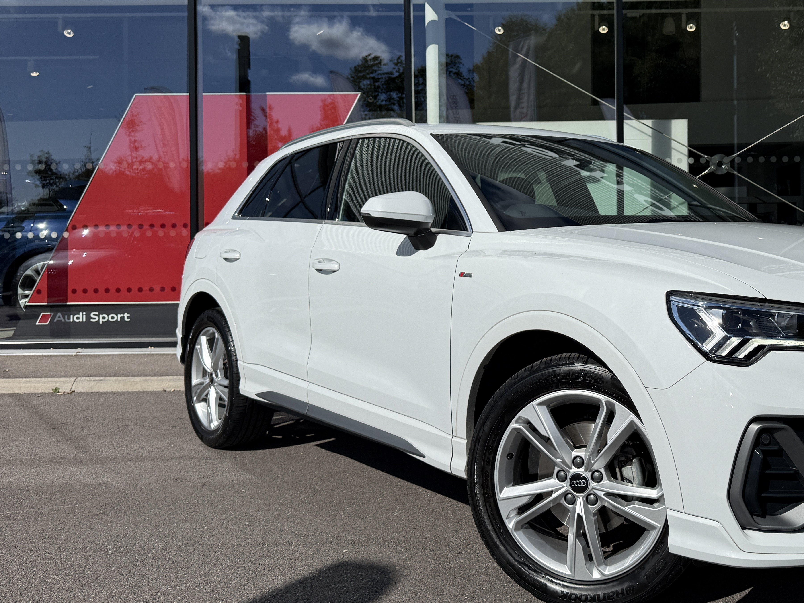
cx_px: 548
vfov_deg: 37.4
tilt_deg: -0.2
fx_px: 883
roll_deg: +1.2
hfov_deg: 48.0
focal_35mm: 38
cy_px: 218
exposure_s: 1/10309
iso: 80
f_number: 1.78
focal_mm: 6.76
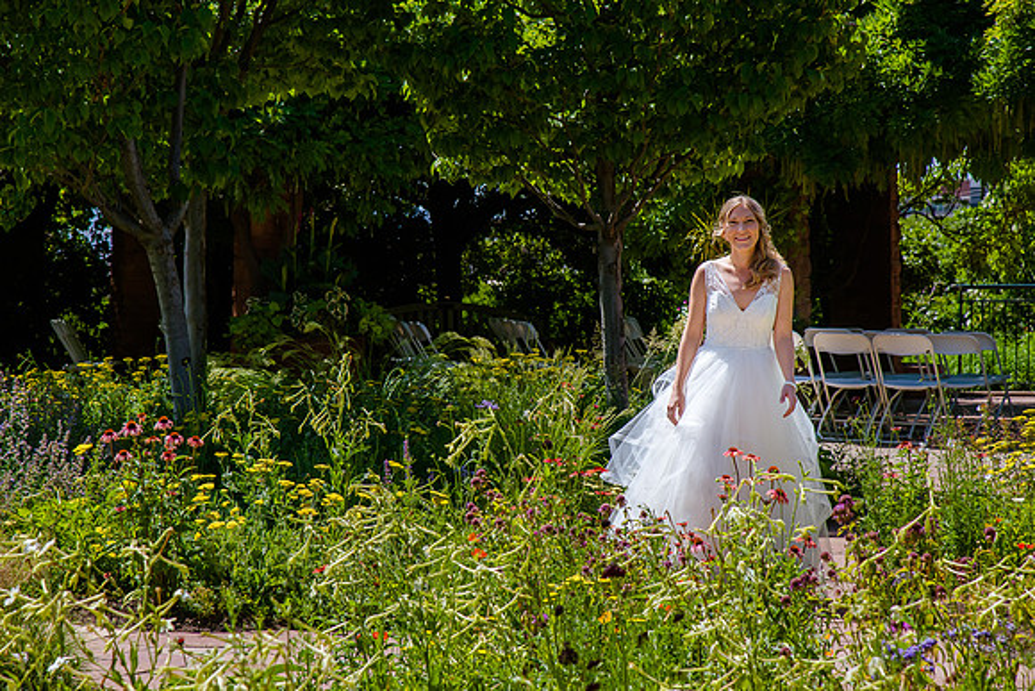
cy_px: 345
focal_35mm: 113
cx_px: 486
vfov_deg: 12.1
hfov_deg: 18.1
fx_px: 3246
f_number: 10
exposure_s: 1/500
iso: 200
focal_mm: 105
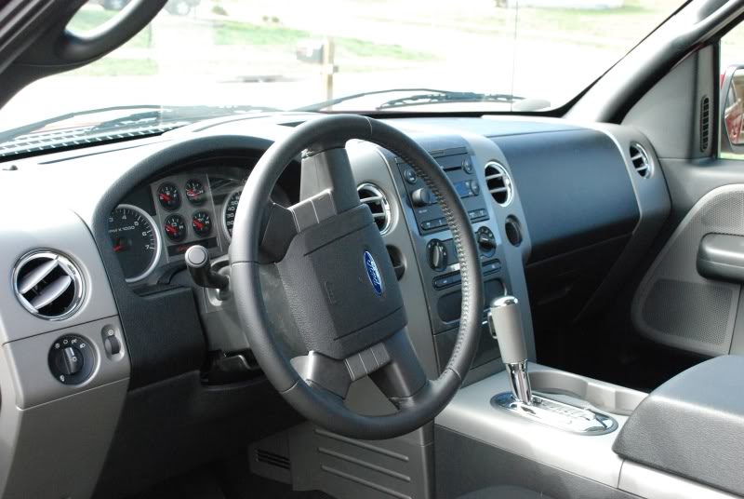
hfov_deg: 42.3
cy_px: 250
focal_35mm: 46
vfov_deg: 29.0
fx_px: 962
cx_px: 372
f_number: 8
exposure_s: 1/250
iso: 1600
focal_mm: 31
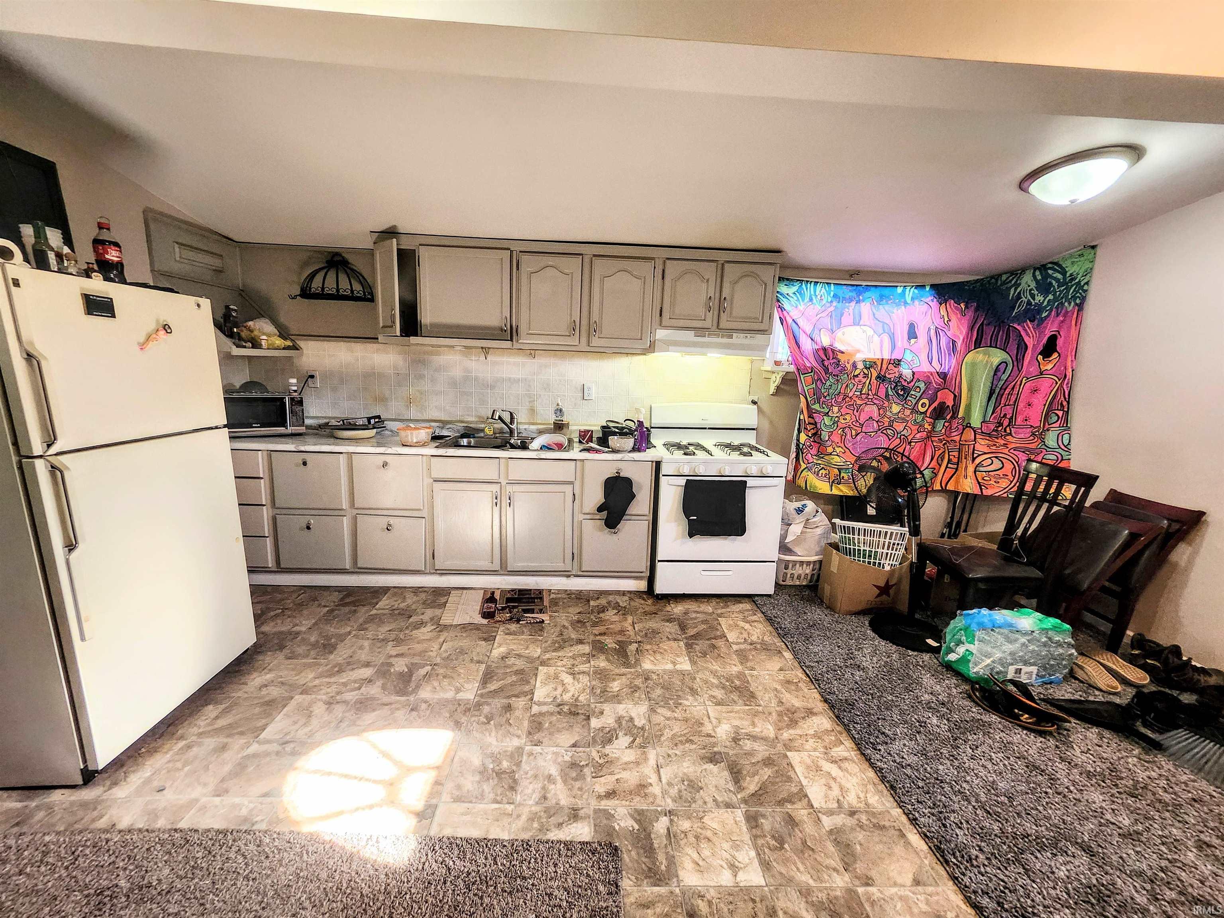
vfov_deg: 89.9
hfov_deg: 106.2
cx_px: 612
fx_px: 460
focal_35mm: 13
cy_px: 459
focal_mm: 1.74
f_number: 2.2
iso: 250
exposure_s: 1/60
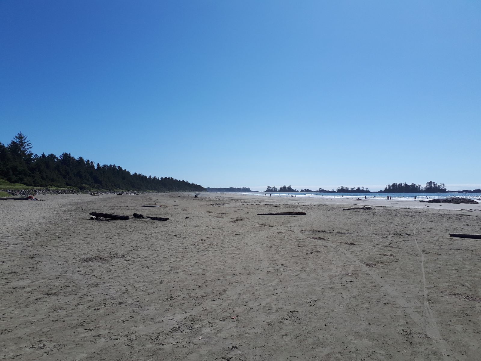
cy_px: 180
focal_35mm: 27
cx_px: 240
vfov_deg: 51.4
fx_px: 375
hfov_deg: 65.3
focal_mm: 3.6
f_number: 1.9
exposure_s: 1/2941
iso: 40
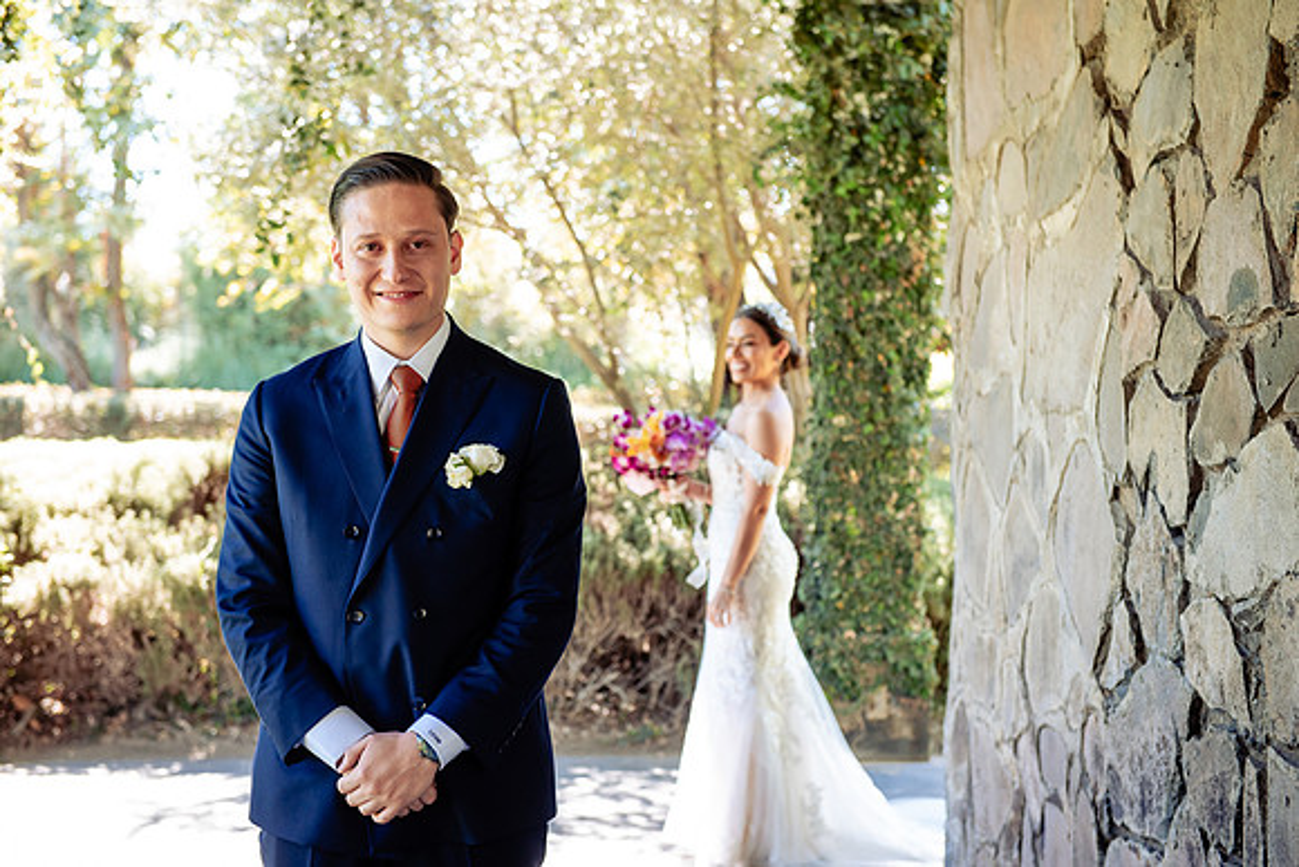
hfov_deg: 32.4
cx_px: 650
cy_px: 434
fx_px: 2238
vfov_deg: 21.9
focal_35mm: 62
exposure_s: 1/125
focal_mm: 62
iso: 400
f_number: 4
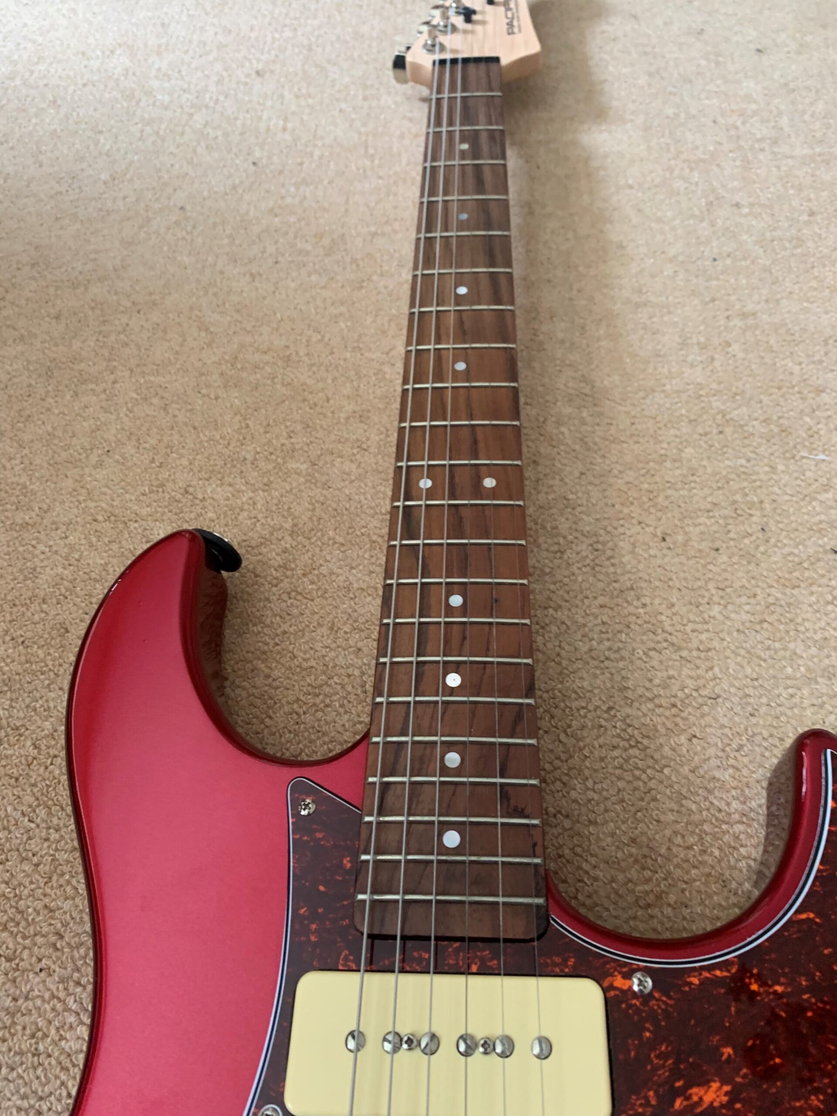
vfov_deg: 67.3
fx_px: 838
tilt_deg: -53.6
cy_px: 558
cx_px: 418
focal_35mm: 26
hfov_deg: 53.1
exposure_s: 1/60
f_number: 1.8
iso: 250
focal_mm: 4.25
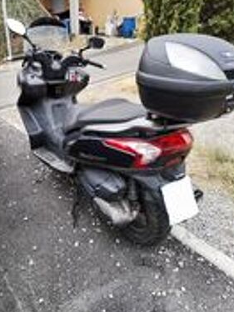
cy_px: 149
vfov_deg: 55.3
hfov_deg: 42.9
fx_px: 298
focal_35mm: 33
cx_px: 112
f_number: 1.8
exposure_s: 1/476
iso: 100
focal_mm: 4.75
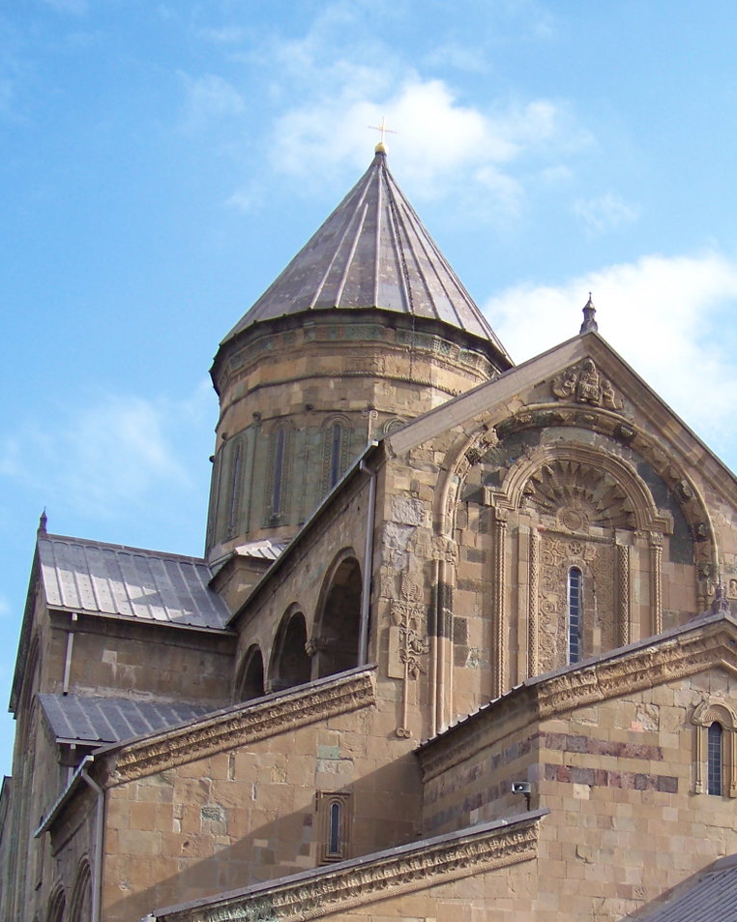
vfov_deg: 31.1
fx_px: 1609
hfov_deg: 25.6
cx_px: 525
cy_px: 745
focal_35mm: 59
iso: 64
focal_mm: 5.85
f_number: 2.8
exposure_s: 1/640
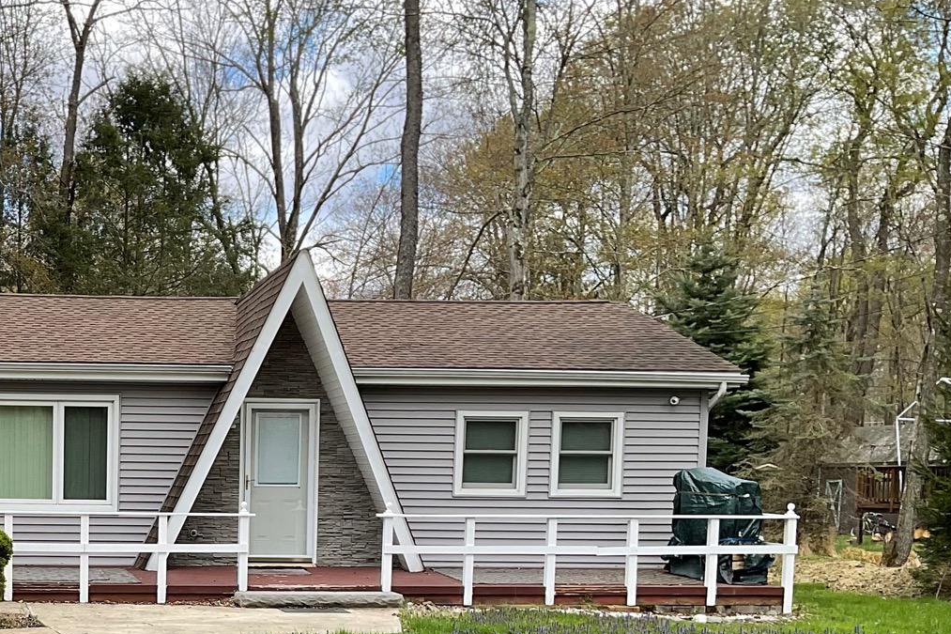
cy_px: 631
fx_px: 1611
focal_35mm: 61
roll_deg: -0.2
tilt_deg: -4.4
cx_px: 89
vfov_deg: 21.5
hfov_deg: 31.3
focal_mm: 3
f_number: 1.8
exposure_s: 1/389
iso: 16
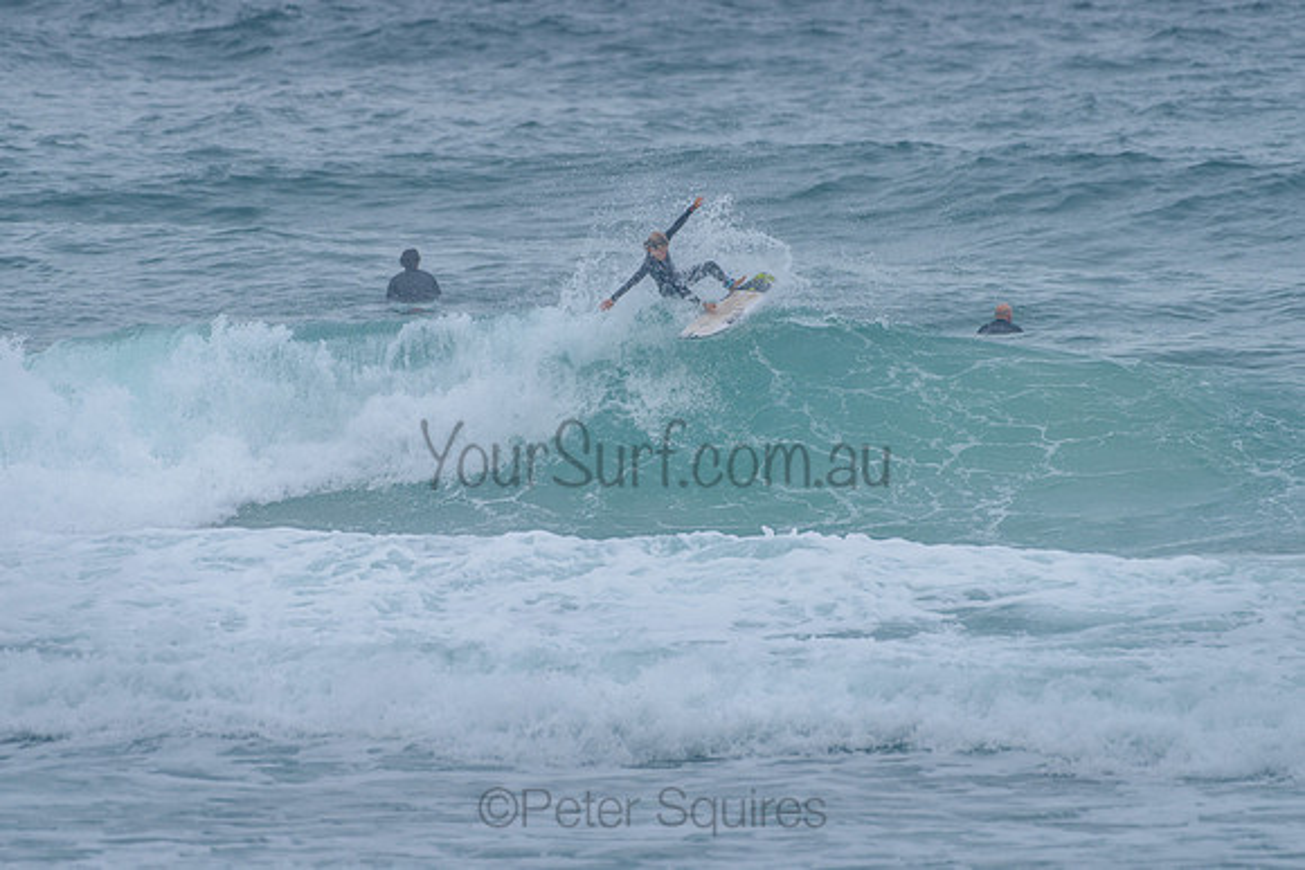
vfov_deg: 2.2
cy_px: 338
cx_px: 654
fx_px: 22217
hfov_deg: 3.4
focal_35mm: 613
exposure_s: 1/1250
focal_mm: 500
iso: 400
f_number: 5.6
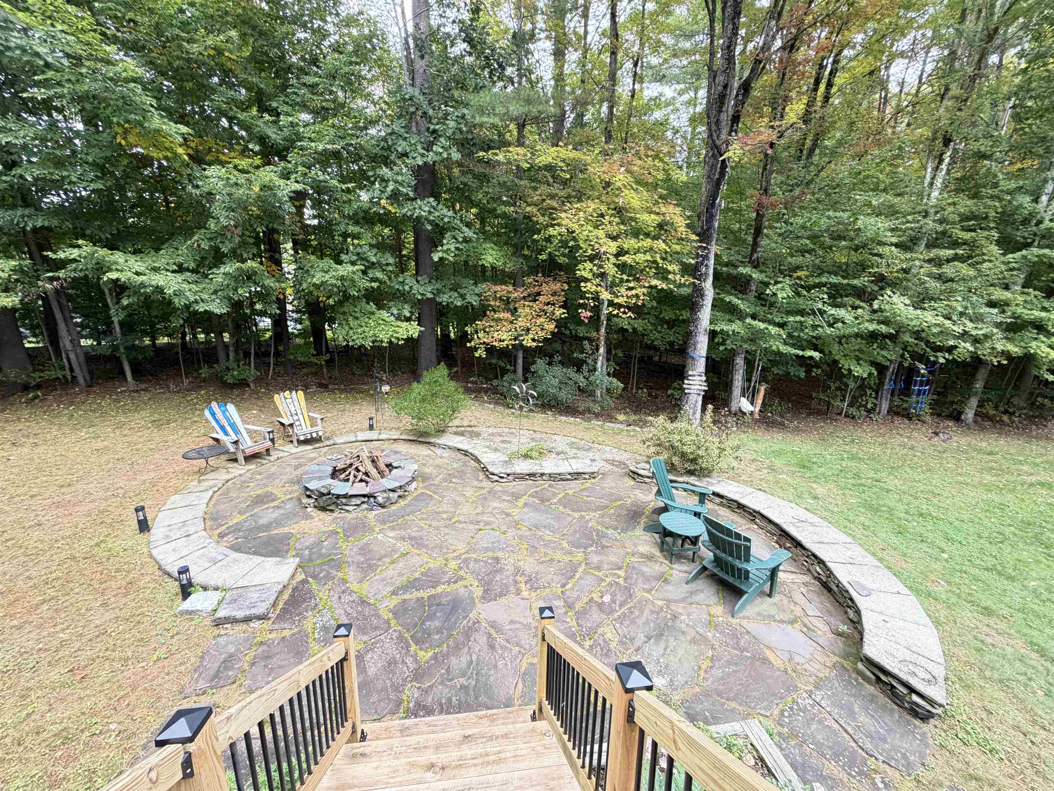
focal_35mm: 14
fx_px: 426
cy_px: 396
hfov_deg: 102.1
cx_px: 527
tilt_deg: -13.7
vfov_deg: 85.7
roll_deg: -0.5
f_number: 2.2
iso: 320
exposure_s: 1/121
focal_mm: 2.22
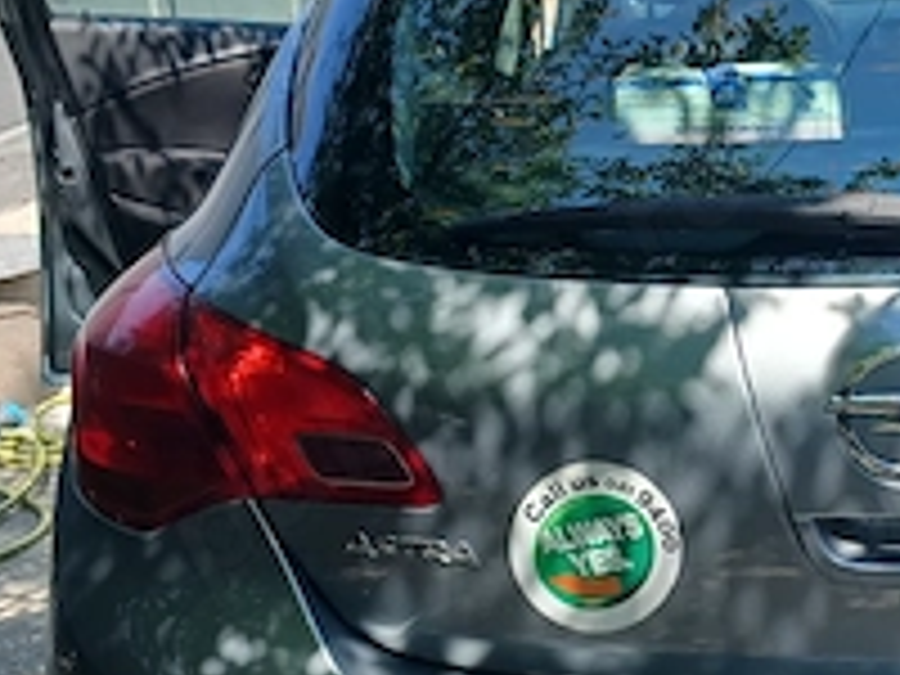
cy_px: 410
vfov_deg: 18.2
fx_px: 2106
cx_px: 774
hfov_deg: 23.6
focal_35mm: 81
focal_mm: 3.98
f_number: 1.8
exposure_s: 1/266
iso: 20
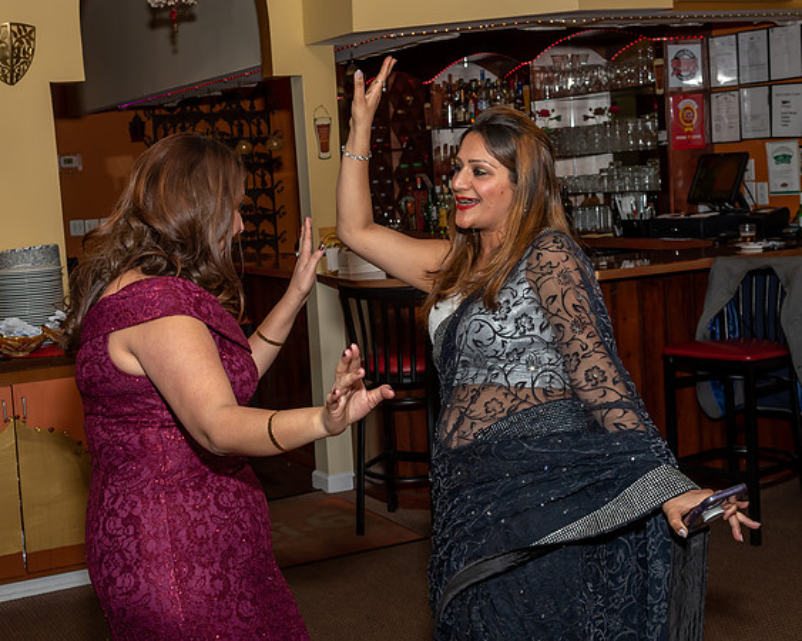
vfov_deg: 29.5
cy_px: 268
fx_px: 1214
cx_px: 314
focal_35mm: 51
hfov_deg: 36.4
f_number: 6.3
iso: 500
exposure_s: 1/250
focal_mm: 26
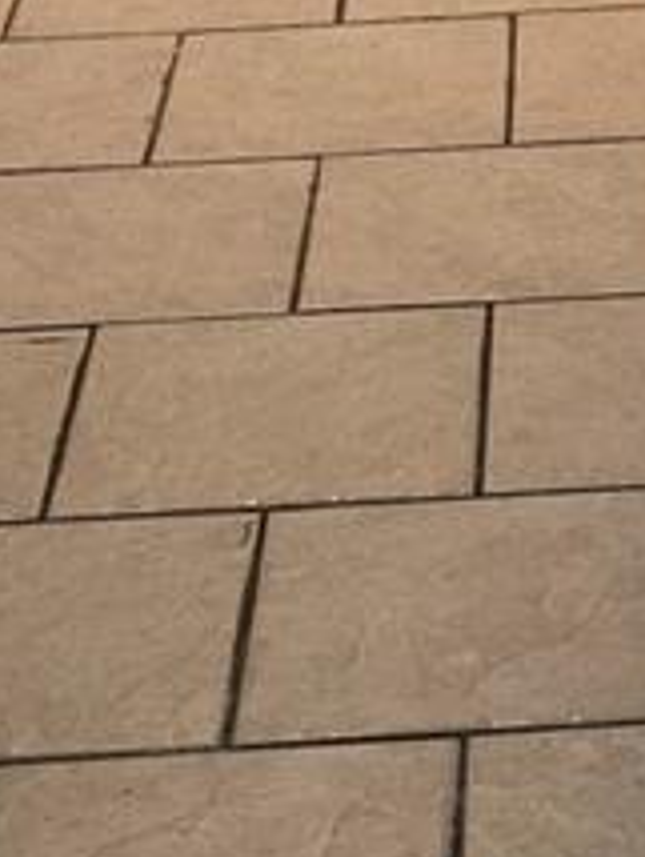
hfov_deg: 8.8
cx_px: 1006
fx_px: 4091
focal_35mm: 165
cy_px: -1073
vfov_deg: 10.6
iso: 320
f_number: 1.7
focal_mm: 6.3
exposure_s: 1/120
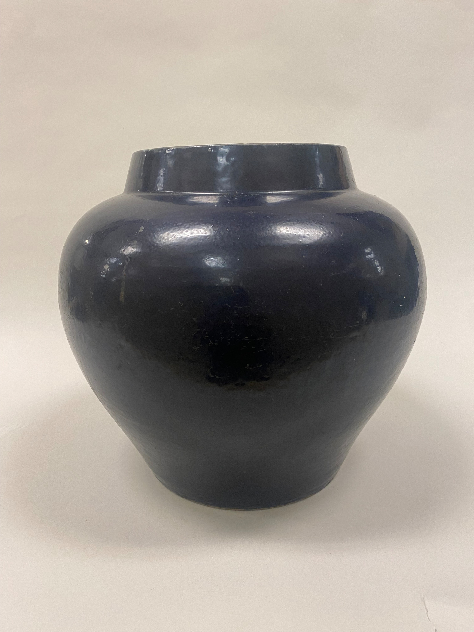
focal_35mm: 26
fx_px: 475
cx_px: 237
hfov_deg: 53.1
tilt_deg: -13.7
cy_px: 316
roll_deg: +0.1
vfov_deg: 67.3
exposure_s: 1/60
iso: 125
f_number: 1.8
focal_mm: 4.25
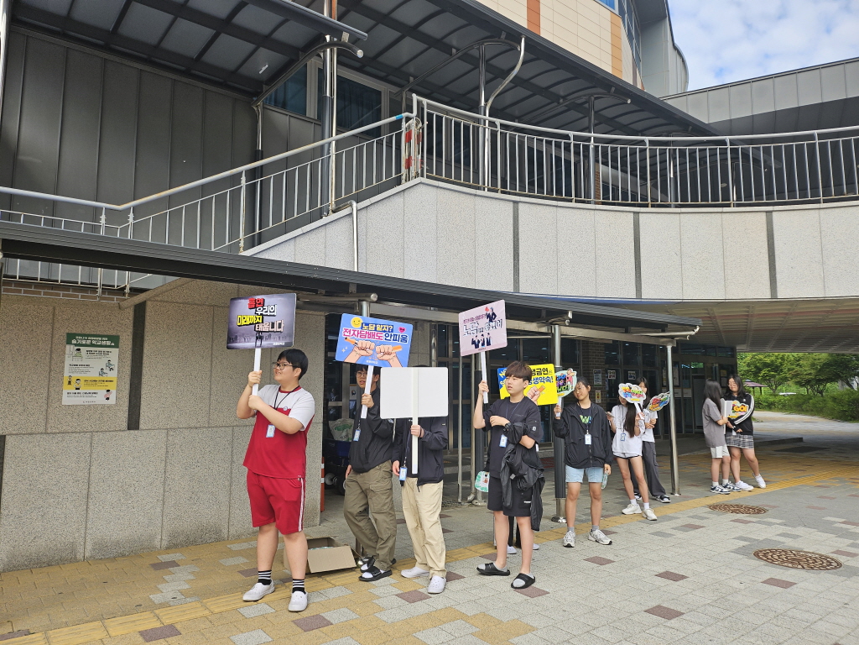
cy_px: 322
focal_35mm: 24
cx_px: 430
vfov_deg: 56.8
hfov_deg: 71.6
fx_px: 596
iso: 50
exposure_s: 1/1493
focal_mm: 5
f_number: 1.8
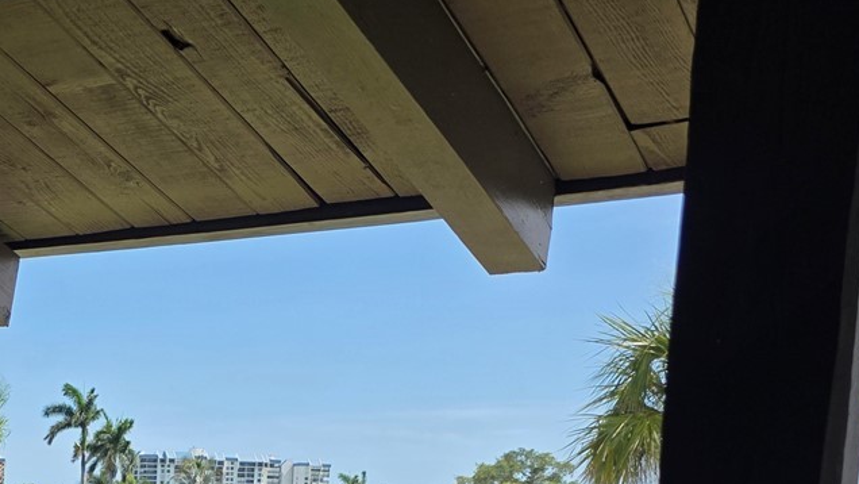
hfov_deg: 31.2
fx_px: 1435
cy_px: 718
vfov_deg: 17.3
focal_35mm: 63
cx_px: 32
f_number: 1.7
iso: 80
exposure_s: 1/5017
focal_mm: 6.3
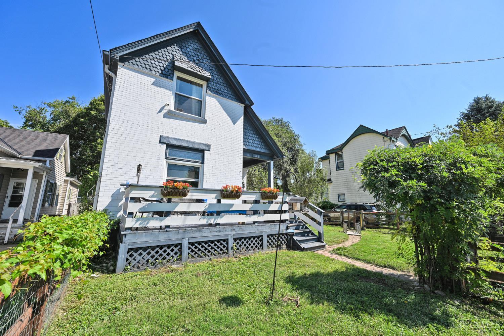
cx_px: 252
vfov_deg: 81.2
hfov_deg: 104.3
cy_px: 168
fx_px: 196
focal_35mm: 14
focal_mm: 14
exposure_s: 1/400
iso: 100
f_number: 7.1
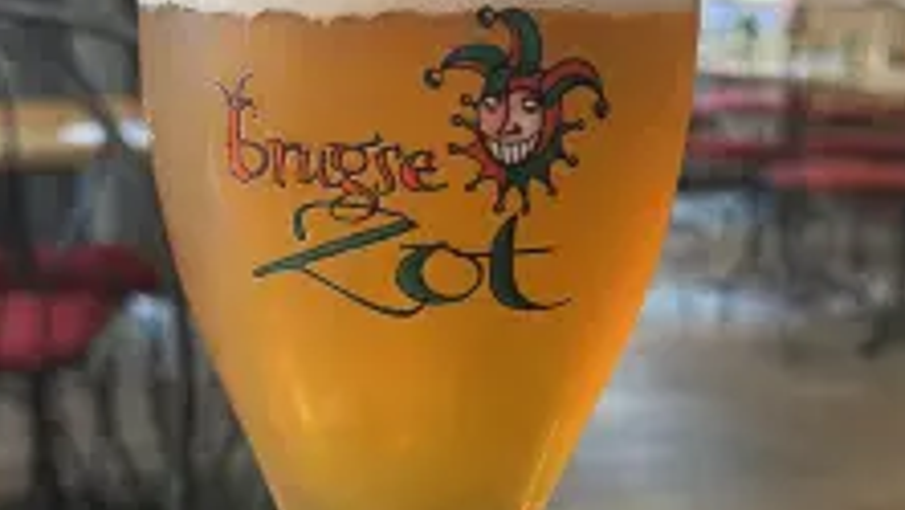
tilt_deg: -20.4
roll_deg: -0.8
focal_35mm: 51
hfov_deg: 40.5
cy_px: 437
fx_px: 1224
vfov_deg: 23.0
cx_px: 408
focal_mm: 5.1
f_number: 1.6
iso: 100
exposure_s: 1/50
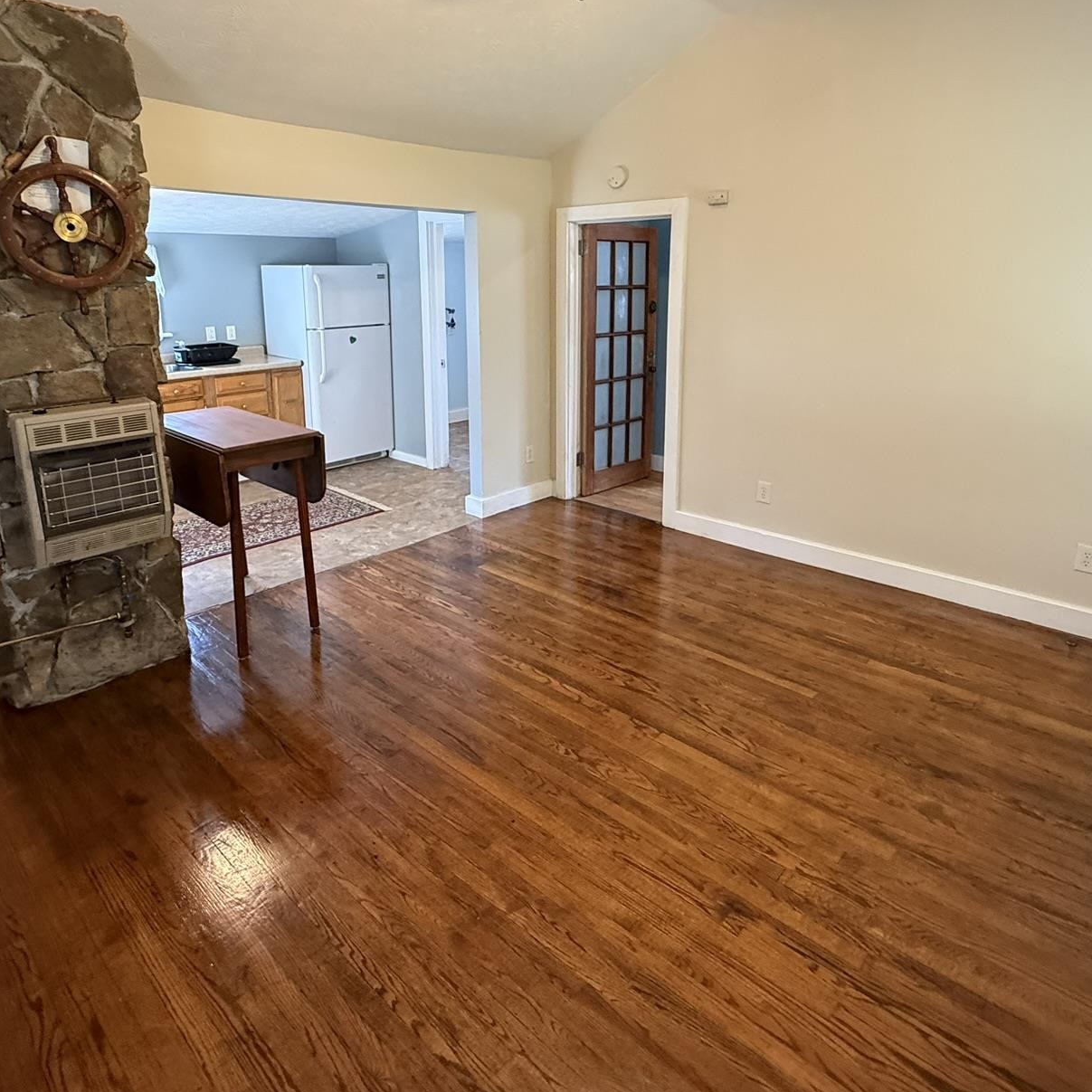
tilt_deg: -11.7
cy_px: 416
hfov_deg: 72.1
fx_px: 749
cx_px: 535
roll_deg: +0.5
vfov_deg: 71.1
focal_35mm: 21
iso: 500
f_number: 2.2
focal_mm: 2.22
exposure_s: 1/60
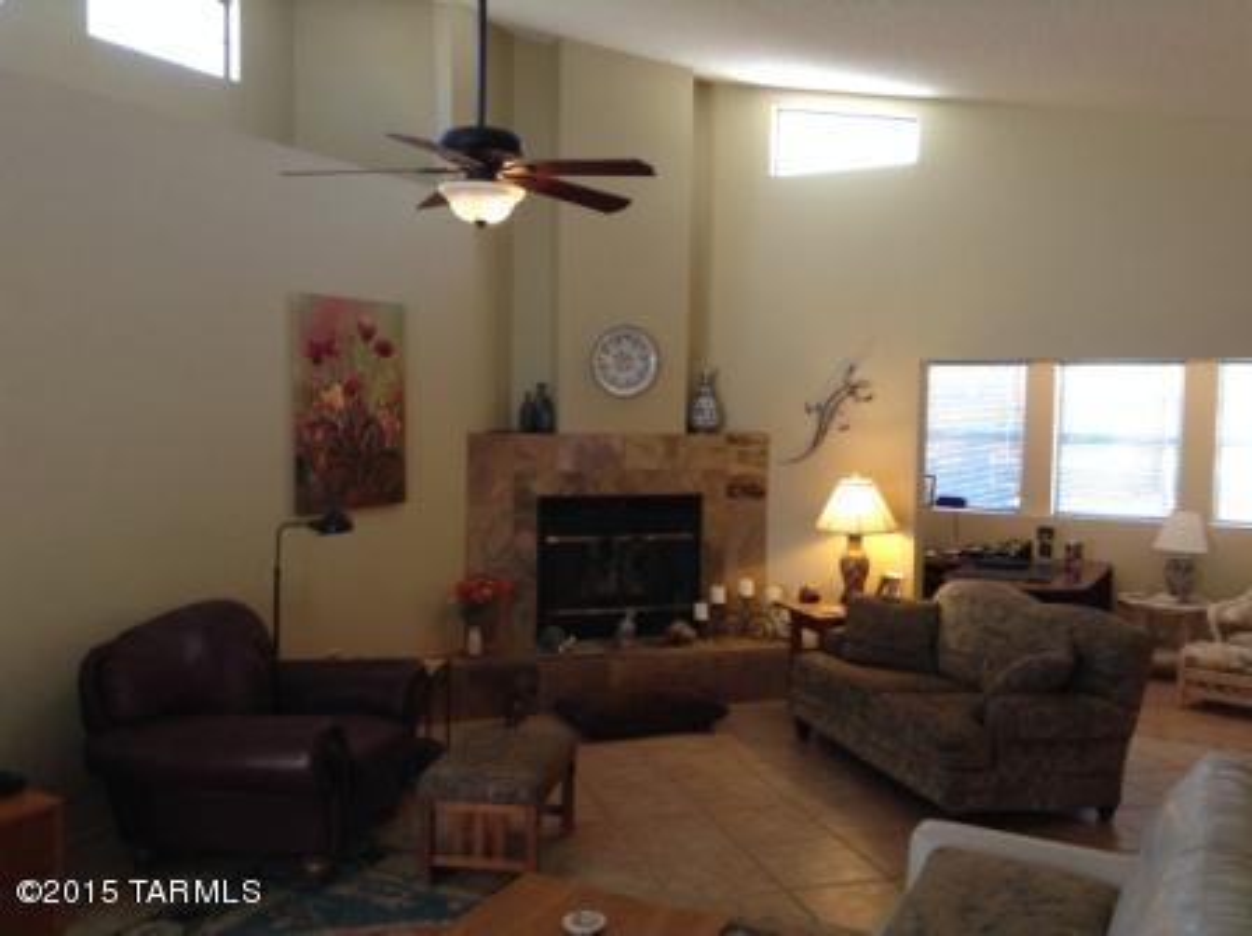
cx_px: 626
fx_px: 1192
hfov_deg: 55.4
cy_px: 468
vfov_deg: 42.9
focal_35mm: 33
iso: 100
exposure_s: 1/24
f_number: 2.4
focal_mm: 3.3
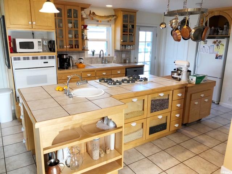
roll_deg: -0.5
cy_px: 87
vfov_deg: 49.7
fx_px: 188
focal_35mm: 28
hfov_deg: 63.4
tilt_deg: -14.6
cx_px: 116
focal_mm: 3.99
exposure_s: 1/30
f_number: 1.8
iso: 32
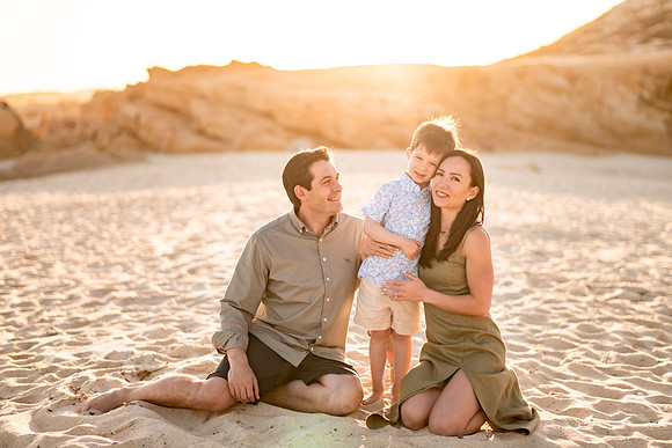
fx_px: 1083
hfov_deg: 34.5
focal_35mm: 58
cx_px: 336
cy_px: 224
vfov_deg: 23.4
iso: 100
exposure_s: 1/3200
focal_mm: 58
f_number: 1.8
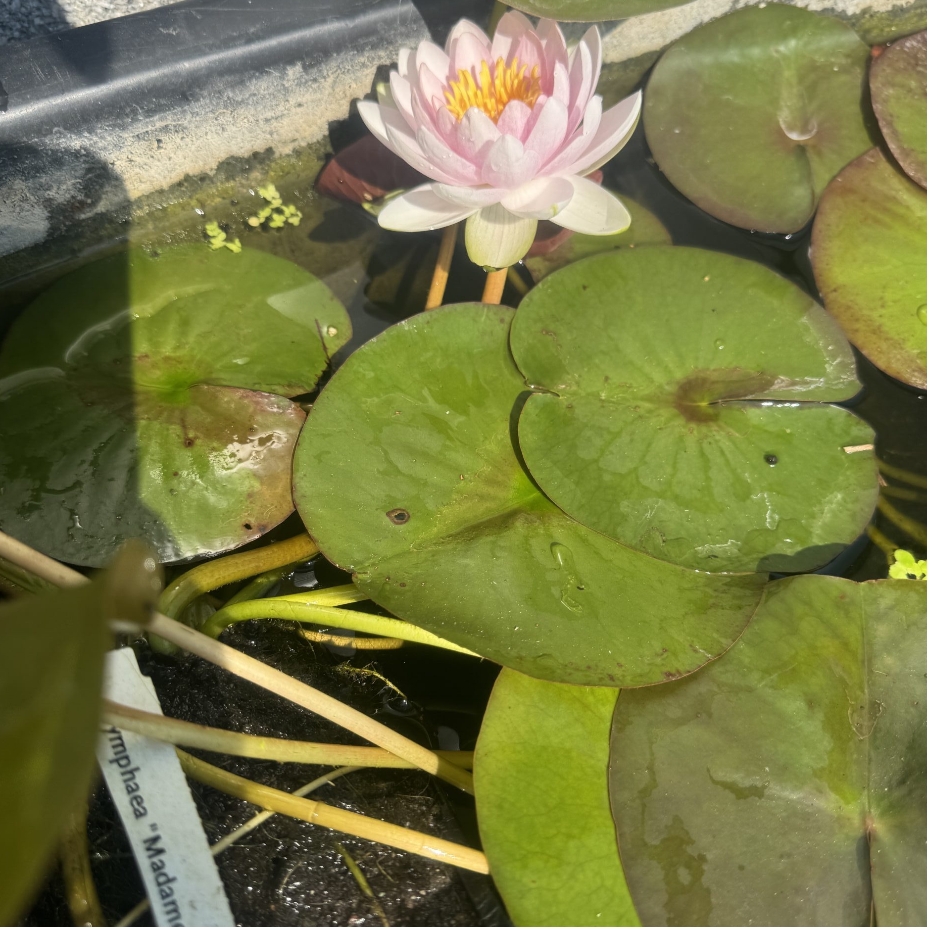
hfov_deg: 55.6
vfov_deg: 55.6
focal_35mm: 29
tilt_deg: -62.8
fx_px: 879
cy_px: 478
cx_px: 457
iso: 80
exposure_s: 1/3096
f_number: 1.78
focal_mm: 6.76
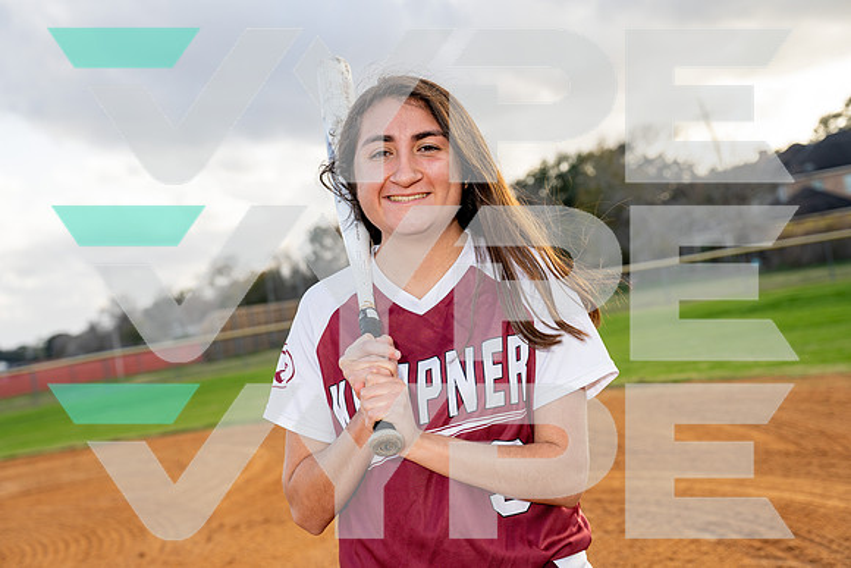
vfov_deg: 25.1
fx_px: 1277
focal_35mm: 54
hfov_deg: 36.9
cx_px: 426
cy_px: 284
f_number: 5
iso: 100
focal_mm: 54
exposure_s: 1/250
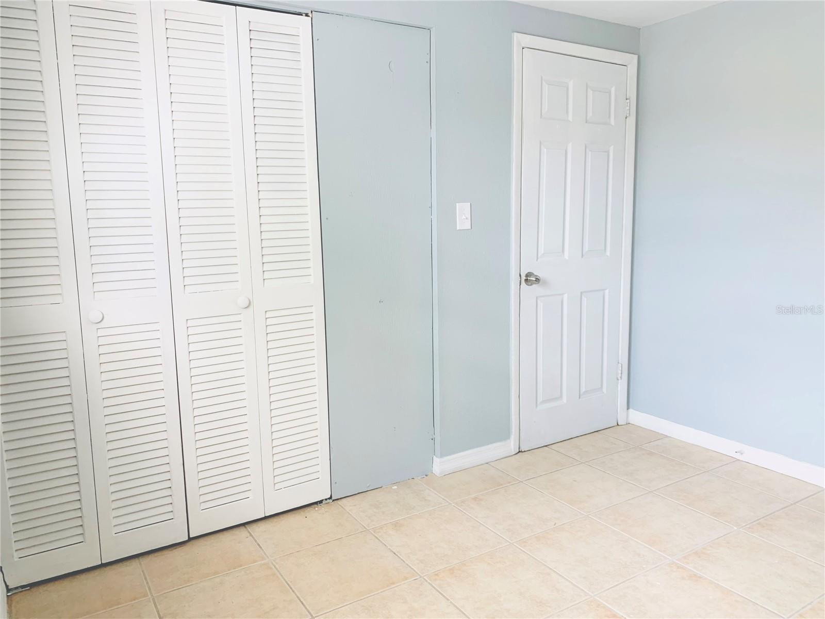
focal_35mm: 26
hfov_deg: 67.3
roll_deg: +1.2
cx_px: 412
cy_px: 310
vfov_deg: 53.1
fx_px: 620
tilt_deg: -9.0
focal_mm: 4.25
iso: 100
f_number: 1.8
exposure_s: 1/112
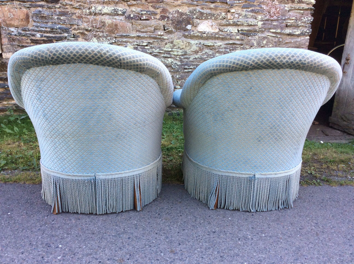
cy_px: 132
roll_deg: -0.3
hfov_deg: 56.9
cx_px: 177
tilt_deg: -17.8
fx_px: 327
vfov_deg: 44.1
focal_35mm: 32
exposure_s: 1/100
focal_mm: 3.3
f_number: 2.4
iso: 50
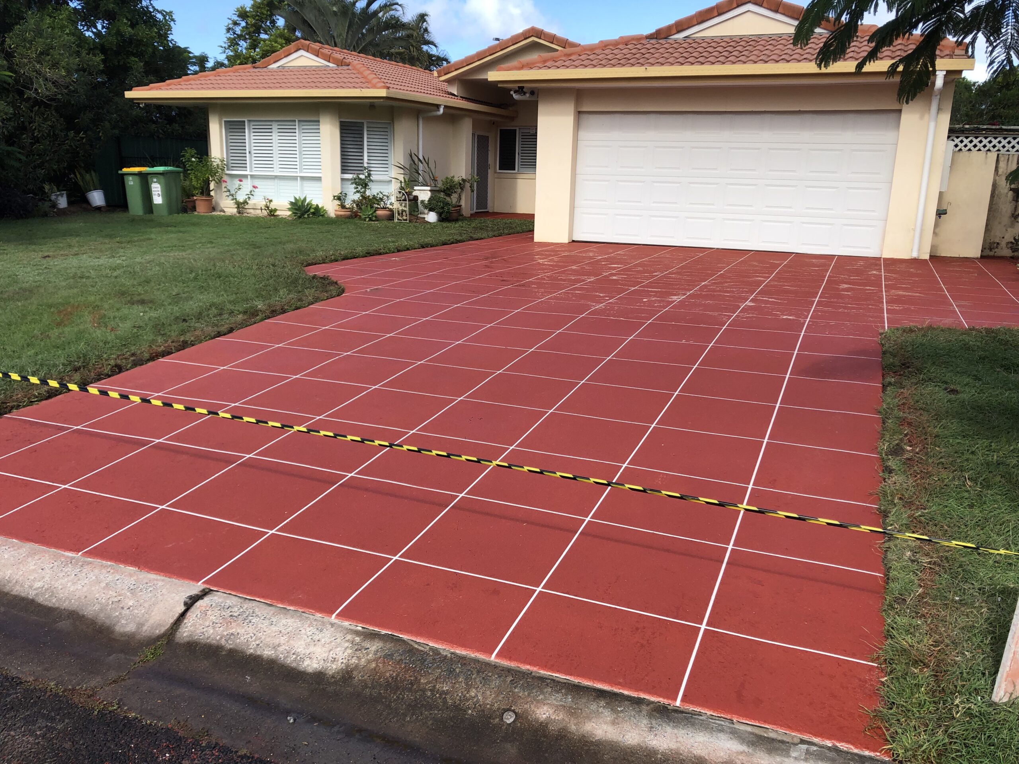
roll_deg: -2.2
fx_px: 824
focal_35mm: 28
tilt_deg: -15.2
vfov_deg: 49.7
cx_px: 510
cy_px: 382
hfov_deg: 63.4
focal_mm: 4
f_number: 1.8
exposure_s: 1/774
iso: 20
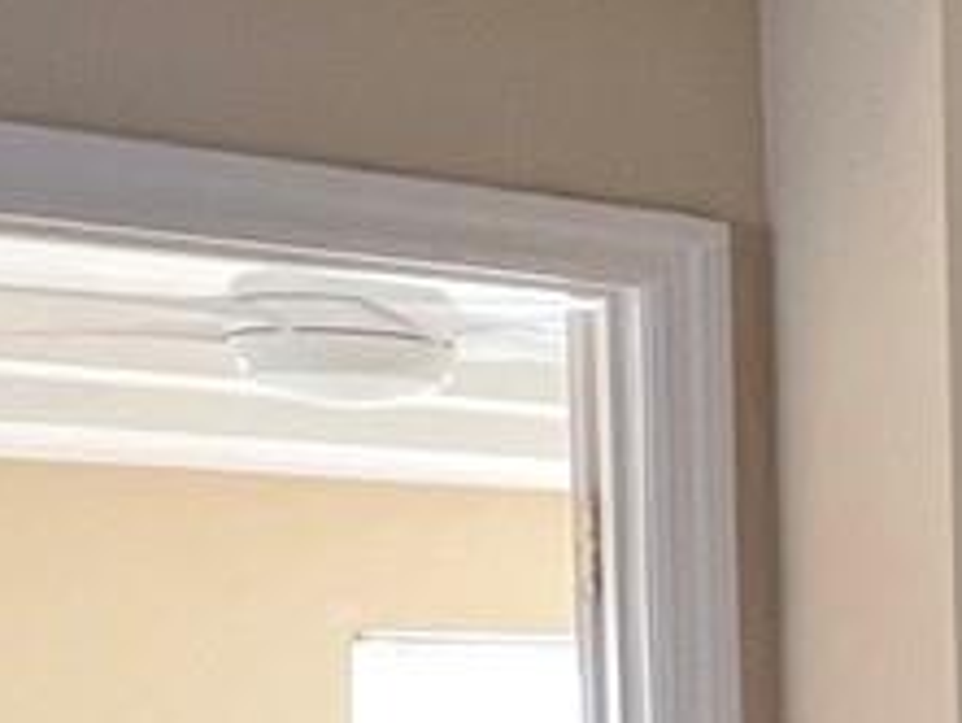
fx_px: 2614
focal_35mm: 94
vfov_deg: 15.4
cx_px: 2486
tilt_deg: -0.8
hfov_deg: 13.3
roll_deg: +0.9
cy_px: 780
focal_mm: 1.57
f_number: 1.8
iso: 250
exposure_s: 1/60
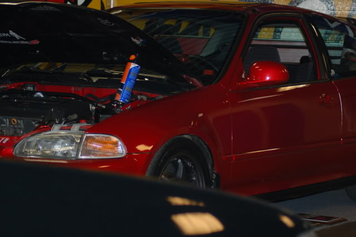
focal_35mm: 105
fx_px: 1038
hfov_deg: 19.5
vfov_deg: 13.0
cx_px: 178
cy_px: 118
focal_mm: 70
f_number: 4
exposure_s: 1/60
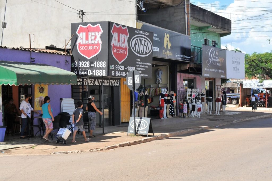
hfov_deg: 35.1
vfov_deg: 23.7
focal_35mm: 57
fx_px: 430
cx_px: 136
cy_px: 90
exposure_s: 1/500
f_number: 9
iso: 400
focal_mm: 38
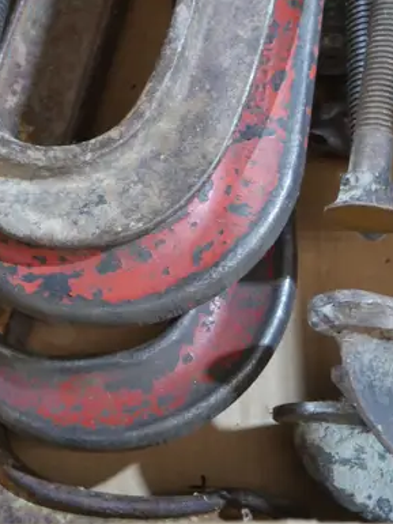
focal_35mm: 101
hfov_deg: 14.6
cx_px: 308
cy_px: -27
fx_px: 1528
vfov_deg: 18.8
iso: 1000
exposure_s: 1/60
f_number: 4.1
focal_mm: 19
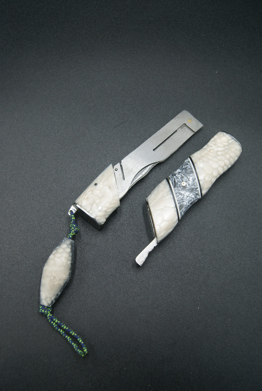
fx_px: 359
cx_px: 131
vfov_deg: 57.2
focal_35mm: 33
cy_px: 196
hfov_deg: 40.1
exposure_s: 1/50
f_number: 5.6
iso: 100
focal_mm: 22
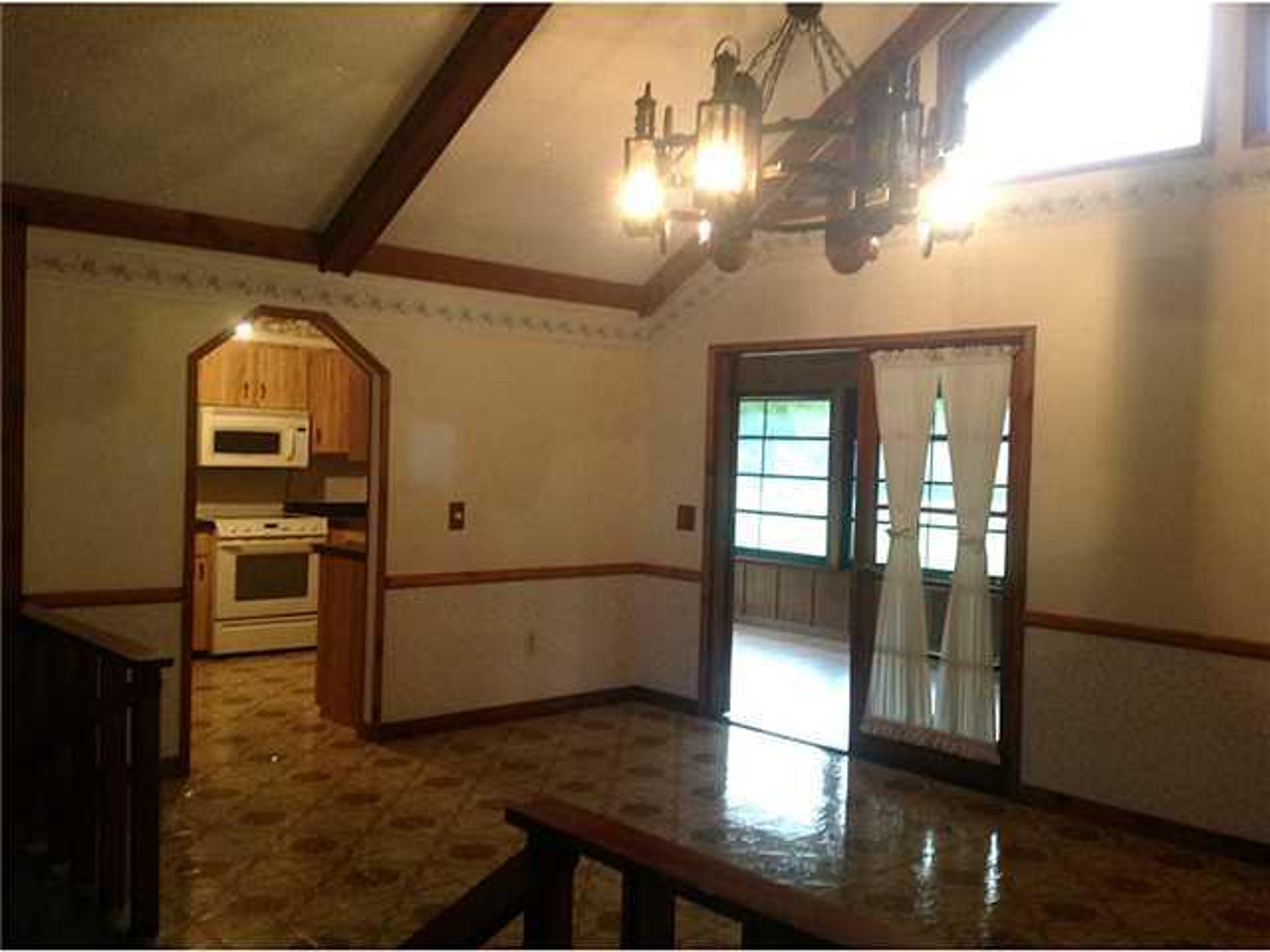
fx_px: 1284
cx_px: 635
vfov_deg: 40.7
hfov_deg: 52.6
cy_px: 476
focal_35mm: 35
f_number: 2.4
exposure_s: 1/15
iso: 160
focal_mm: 4.28
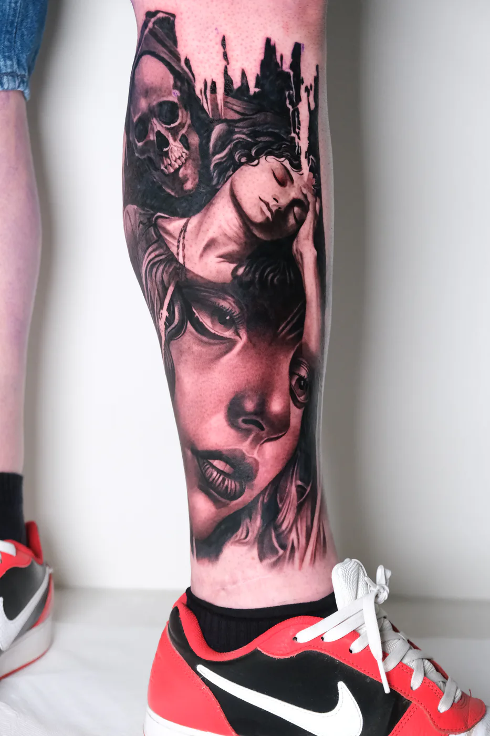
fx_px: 1001
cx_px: 245
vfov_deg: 40.3
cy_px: 368
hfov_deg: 27.5
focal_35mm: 49
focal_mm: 32.9
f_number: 3.6
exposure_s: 1/100
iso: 4000
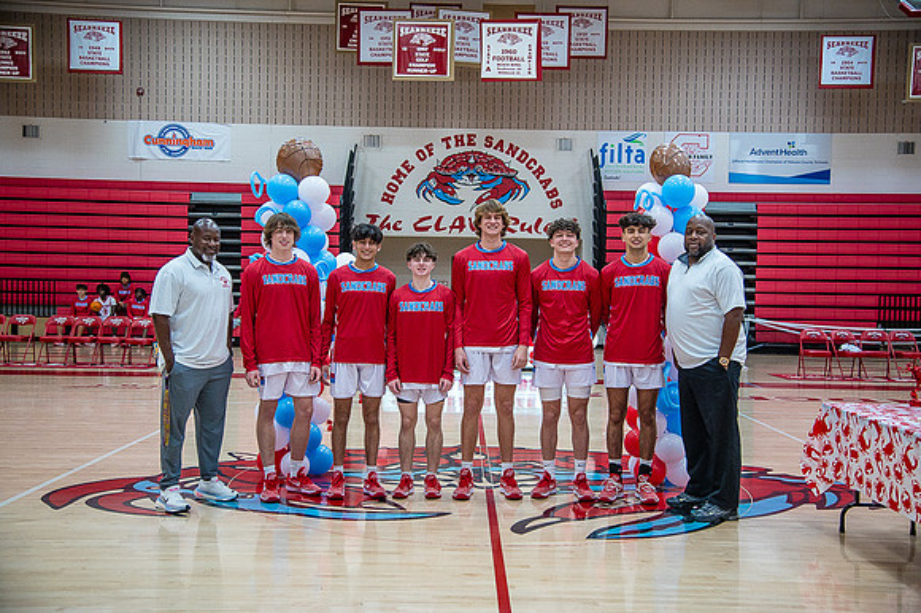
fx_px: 972
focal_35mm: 38
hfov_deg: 50.7
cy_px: 306
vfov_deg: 35.0
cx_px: 460
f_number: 4
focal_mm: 38
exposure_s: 1/320
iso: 2000
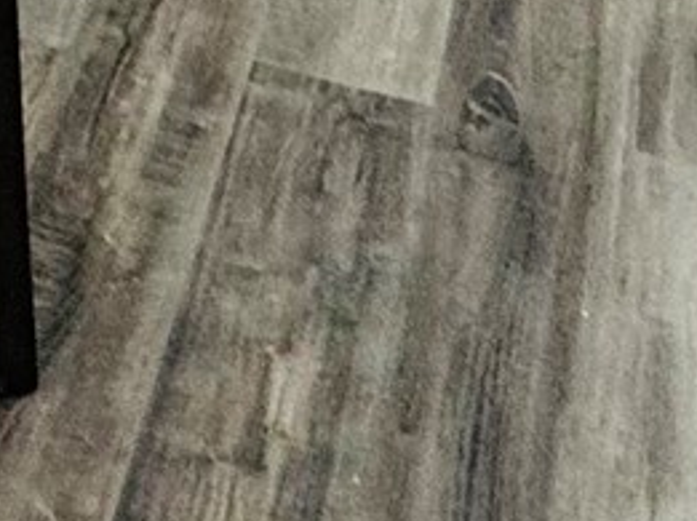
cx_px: 13
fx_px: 2212
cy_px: -1472
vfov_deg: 8.4
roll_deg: +0.3
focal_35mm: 110
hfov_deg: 17.5
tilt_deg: -5.5
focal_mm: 2.22
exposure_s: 1/60
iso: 160
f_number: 2.2
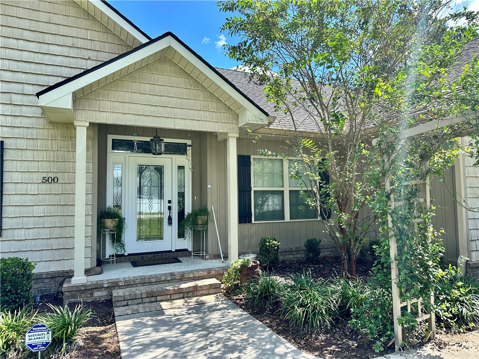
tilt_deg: +3.3
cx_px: 240
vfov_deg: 56.8
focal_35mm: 24
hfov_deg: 71.6
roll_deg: -0.8
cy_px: 180
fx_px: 332
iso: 80
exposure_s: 1/1321
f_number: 1.78
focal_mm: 6.86
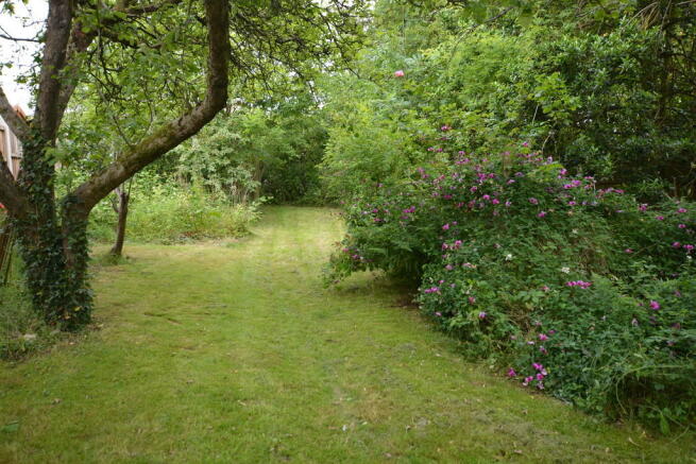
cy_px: 232
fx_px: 580
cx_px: 348
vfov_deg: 43.6
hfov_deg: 61.9
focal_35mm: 30
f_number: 3.5
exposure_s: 1/60
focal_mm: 20
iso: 100
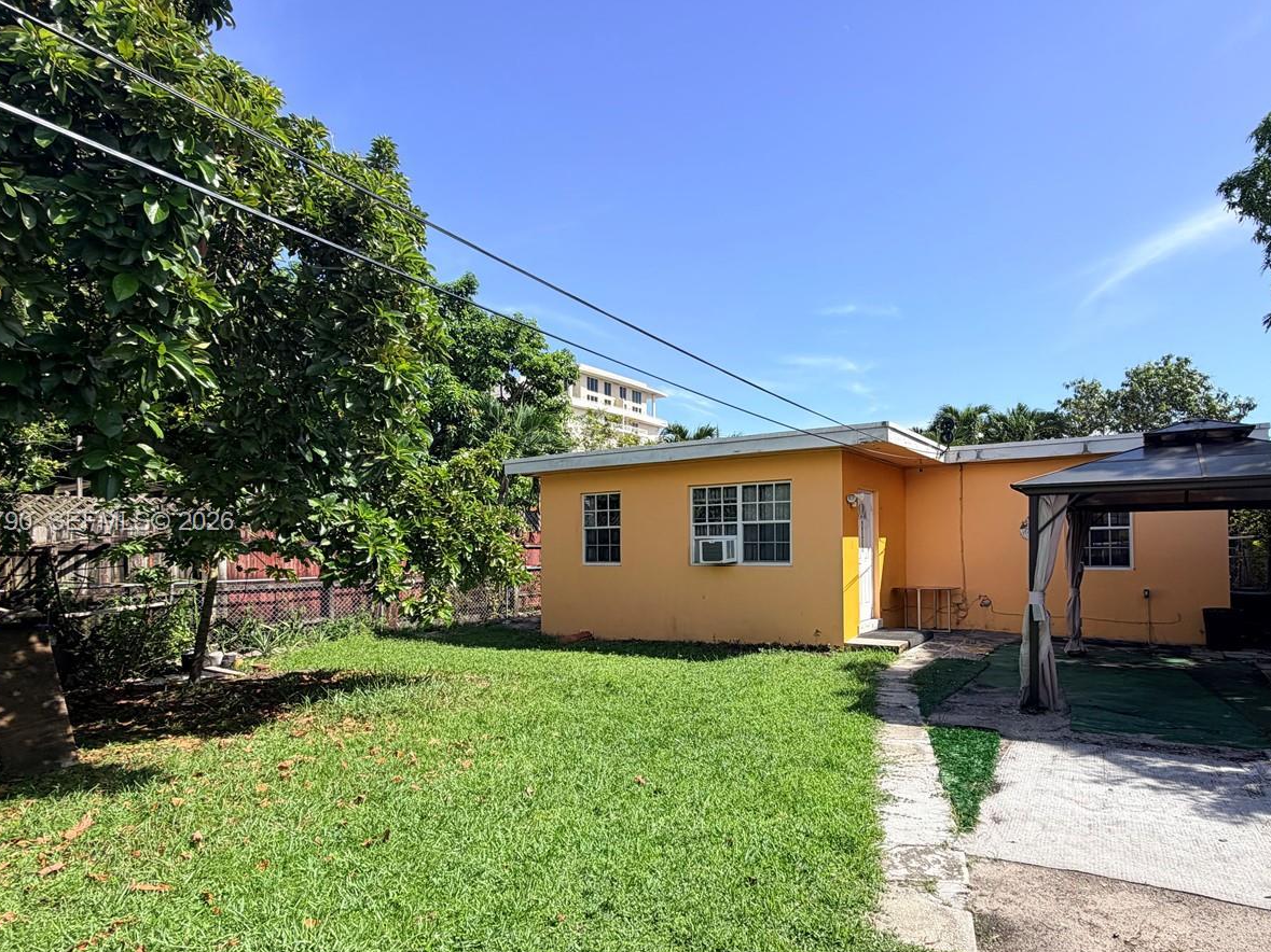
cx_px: 761
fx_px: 698
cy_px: 523
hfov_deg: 83.7
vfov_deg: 68.5
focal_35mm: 19
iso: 25
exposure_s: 1/770
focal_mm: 2.22
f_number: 2.2
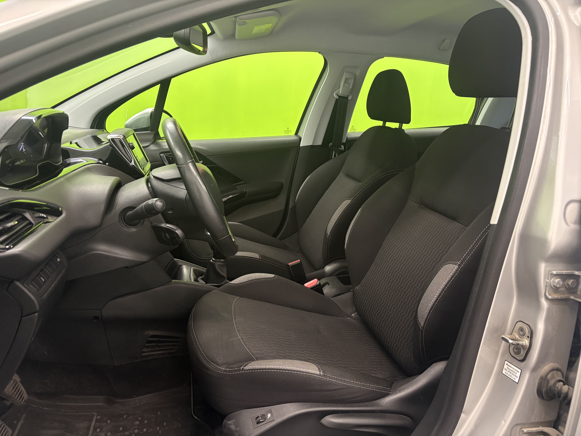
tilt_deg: -13.7
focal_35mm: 26
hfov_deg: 67.3
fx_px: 436
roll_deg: -3.2
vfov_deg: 53.1
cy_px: 218
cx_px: 290
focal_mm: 5.96
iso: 200
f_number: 1.6
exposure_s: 1/50
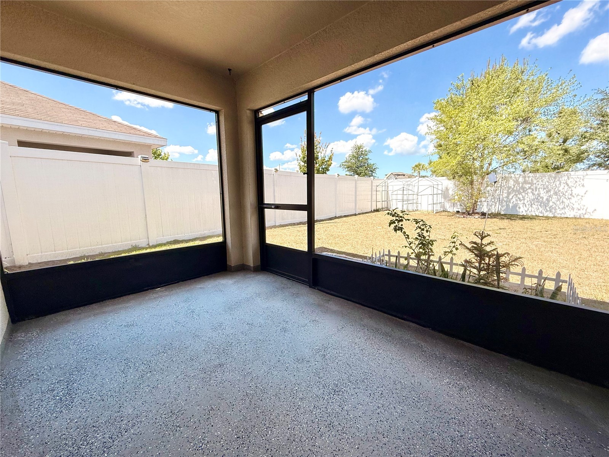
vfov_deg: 85.7
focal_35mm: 14
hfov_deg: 102.1
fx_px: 246
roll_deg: +0.2
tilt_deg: -8.4
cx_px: 304
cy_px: 228
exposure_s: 1/613
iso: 50
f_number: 2.2
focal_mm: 2.22
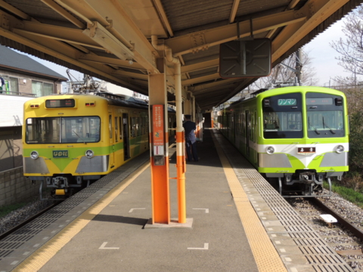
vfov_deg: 40.7
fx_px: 367
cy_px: 136
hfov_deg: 52.6
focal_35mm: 35
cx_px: 182
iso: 100
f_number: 3.3
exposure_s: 1/800
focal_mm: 6.2
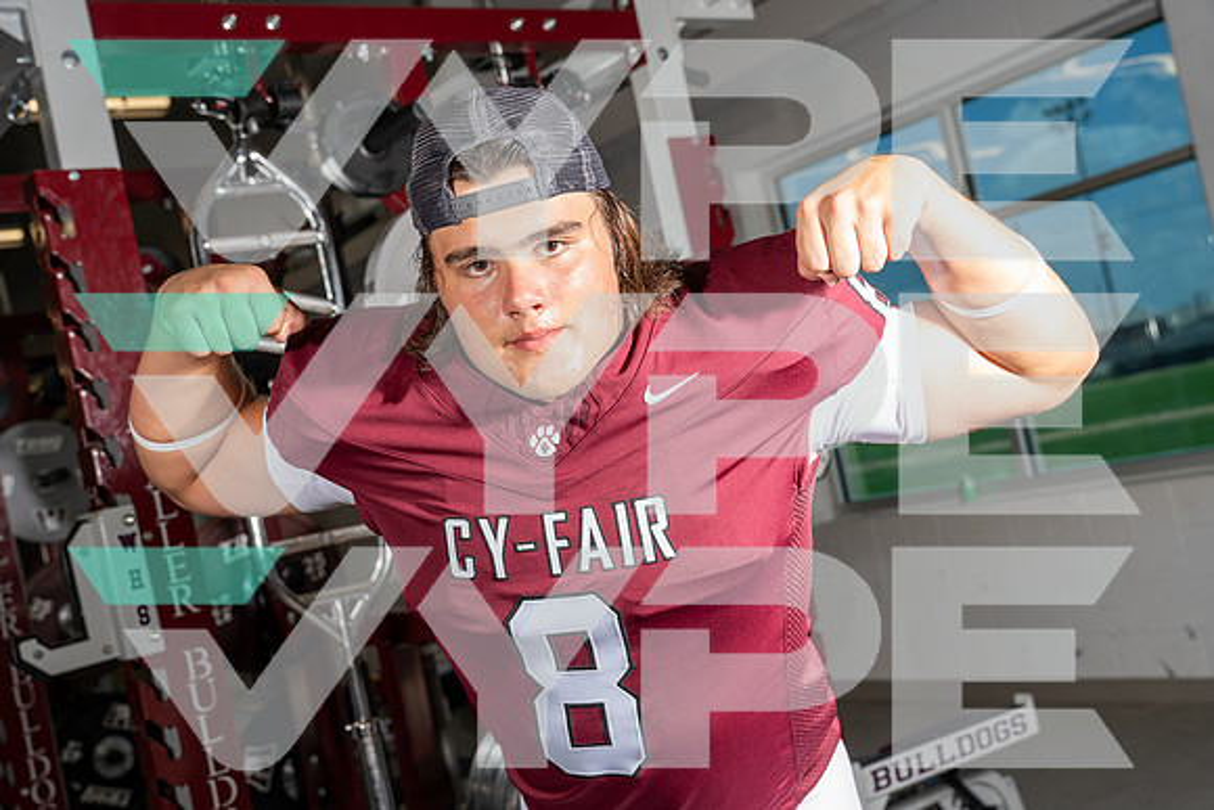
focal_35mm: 43
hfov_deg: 45.4
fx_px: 1450
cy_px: 405
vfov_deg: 31.2
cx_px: 607
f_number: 5.6
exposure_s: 1/250
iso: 200
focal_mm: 43
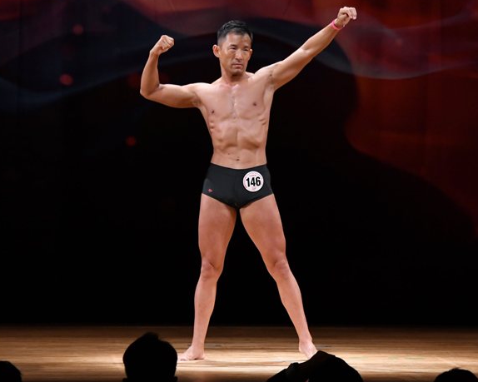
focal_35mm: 285
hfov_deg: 6.8
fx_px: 4031
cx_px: 244
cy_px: 177
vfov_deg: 5.4
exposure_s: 1/400
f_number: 5.6
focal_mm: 150
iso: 3200
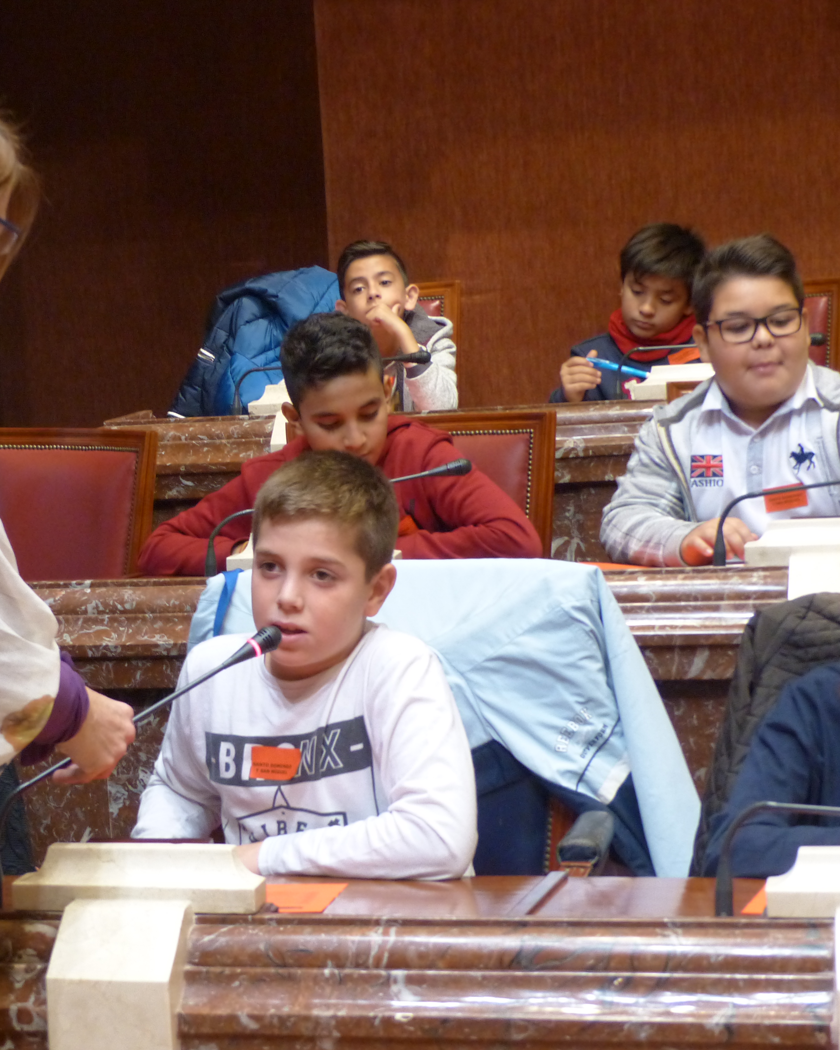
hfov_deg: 16.2
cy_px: 524
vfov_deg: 20.4
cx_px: 171
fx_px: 2922
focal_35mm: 94
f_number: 2.8
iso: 400
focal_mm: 13
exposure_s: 1/30
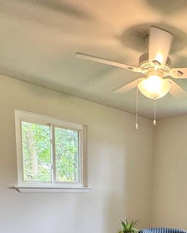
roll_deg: -2.8
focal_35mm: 35
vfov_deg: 45.9
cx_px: 179
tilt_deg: -9.4
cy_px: 216
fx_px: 242
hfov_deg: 38.3
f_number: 2.2
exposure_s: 1/120
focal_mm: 2.22
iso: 250
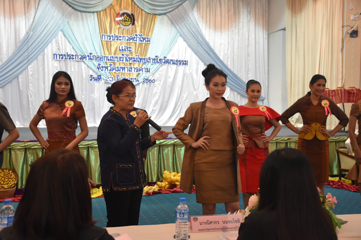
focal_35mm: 40
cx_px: 180
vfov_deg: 33.0
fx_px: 406
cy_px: 120
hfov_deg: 47.9
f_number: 4
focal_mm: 27
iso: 2500
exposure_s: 1/60
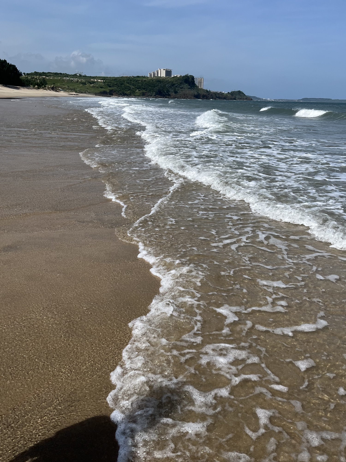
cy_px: 231
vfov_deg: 67.3
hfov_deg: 53.1
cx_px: 173
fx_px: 347
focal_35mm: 26
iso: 50
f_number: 1.6
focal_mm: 5.1
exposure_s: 1/4651
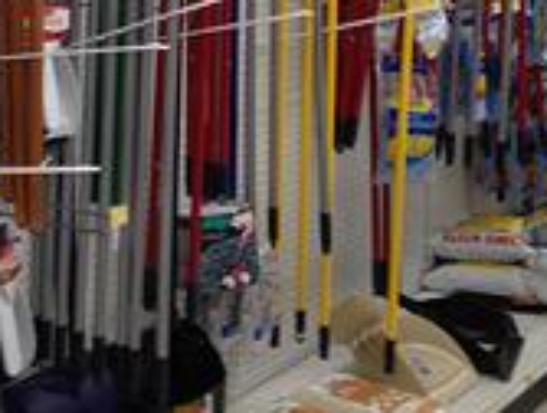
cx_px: 44
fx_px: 1457
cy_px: -108
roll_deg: -2.3
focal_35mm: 92
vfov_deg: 15.4
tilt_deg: -2.4
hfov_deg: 20.8
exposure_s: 1/20
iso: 50
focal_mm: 4.12
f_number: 2.4
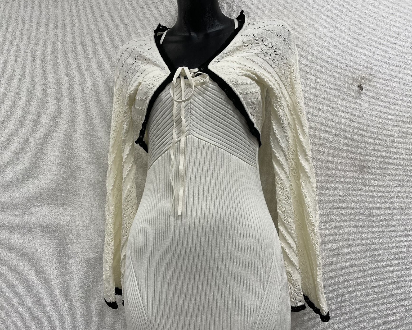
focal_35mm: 28
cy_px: 169
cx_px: 190
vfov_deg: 51.5
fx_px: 341
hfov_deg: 62.1
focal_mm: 4.2
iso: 40
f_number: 1.6
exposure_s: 1/115
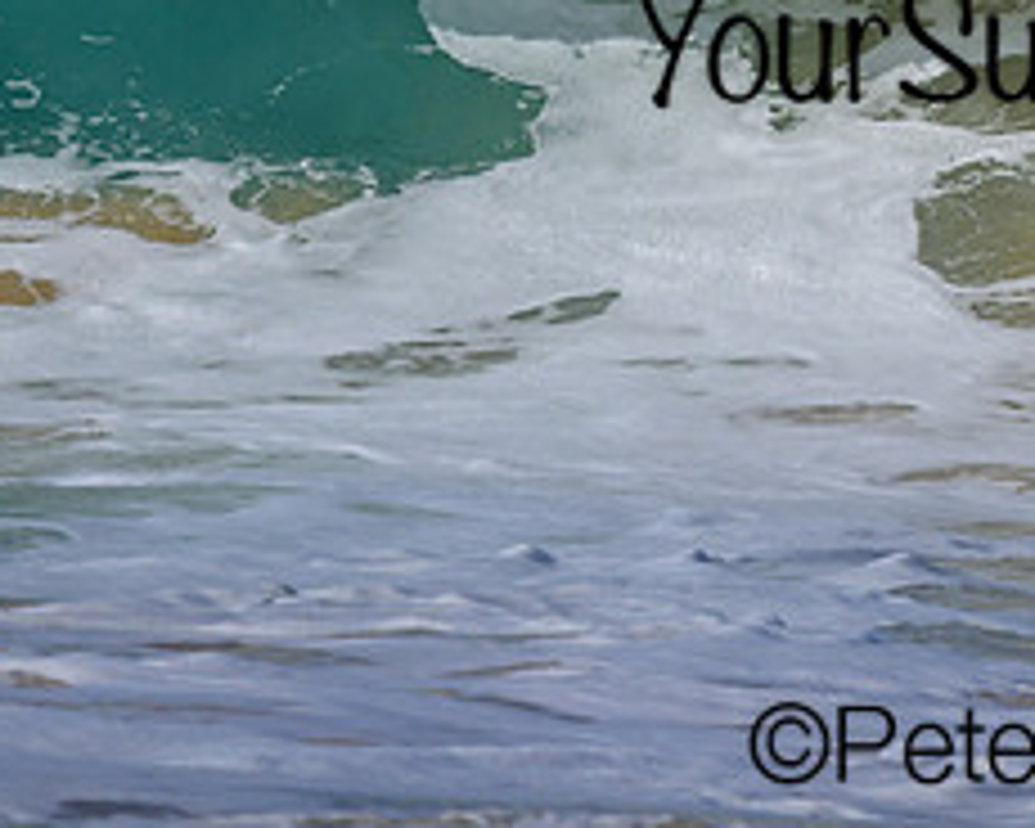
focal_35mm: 2599
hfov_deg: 0.7
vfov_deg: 0.6
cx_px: 1539
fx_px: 79613
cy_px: -327
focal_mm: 800
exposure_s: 1/2000
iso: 200
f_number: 6.3
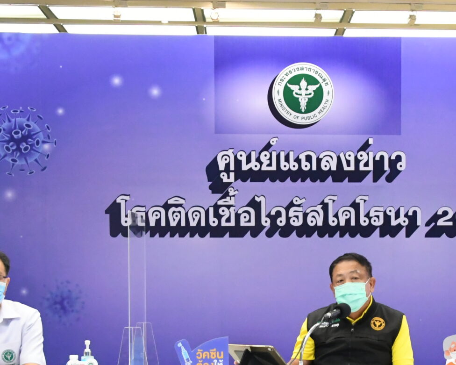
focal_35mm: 96
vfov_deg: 15.9
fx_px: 1296
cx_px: 336
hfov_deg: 19.8
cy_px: 311
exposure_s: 1/160
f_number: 5
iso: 3200
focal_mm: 26
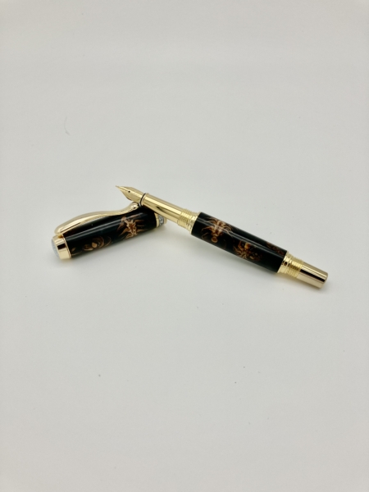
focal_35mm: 28
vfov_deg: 63.4
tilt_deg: -46.7
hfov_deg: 49.7
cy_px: 246
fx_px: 398
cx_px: 184
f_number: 1.8
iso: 32
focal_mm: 3.99
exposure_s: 1/1185
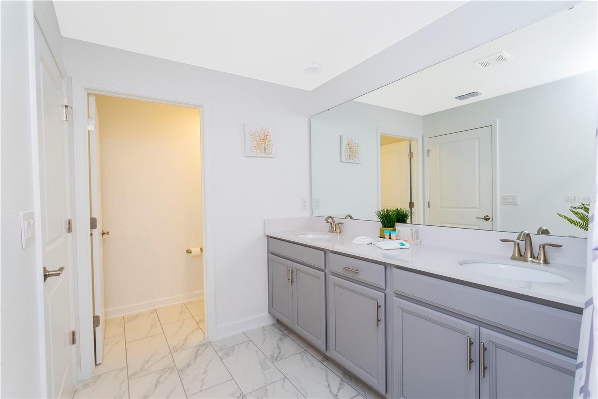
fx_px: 282
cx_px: 299
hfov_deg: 93.3
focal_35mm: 17
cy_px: 200
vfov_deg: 70.4
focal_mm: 17
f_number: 9
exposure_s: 1/13
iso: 800
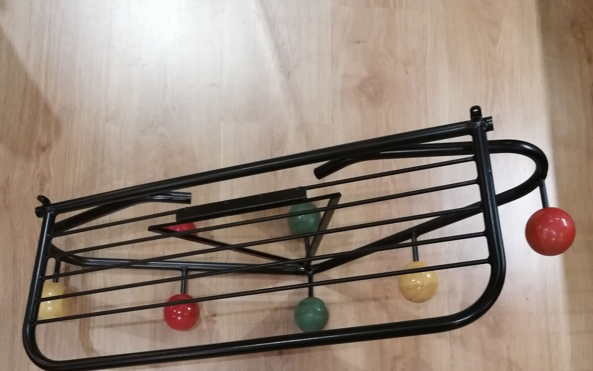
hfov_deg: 50.4
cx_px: 294
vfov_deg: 32.2
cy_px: 272
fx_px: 630
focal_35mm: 39
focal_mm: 3.95
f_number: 1.8
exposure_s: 1/25
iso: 400
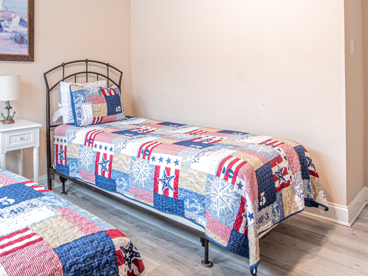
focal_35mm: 30
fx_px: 319
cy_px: 70
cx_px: 111
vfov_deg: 45.3
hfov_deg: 58.0
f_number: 9
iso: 64
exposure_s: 1.3
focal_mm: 14
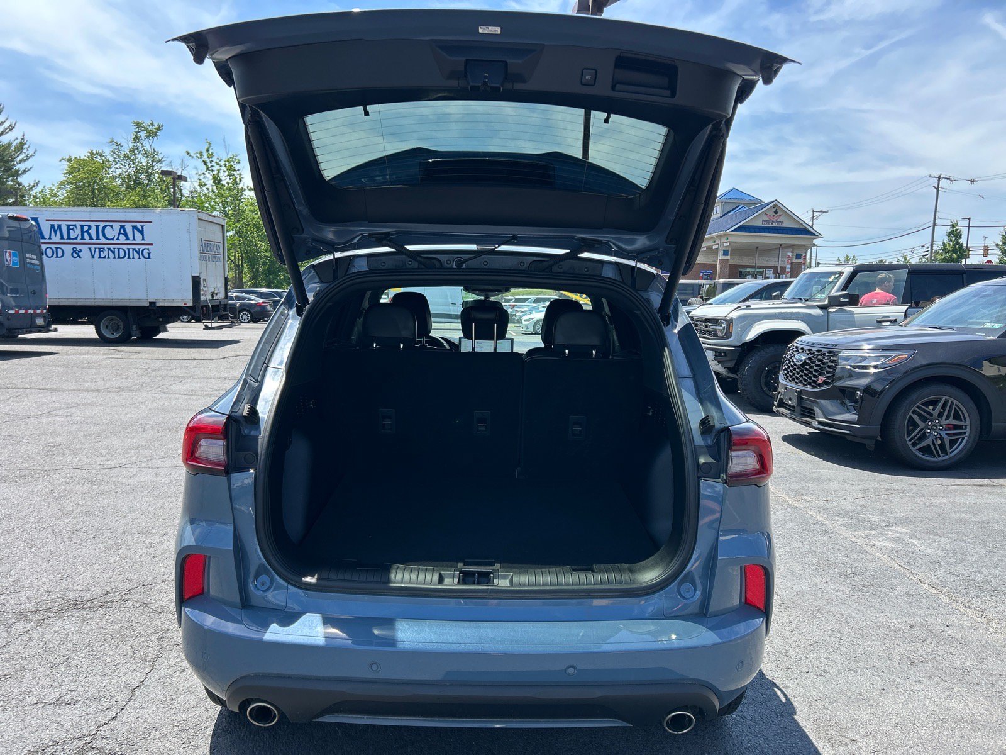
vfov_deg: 53.1
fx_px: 756
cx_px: 503
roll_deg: -2.3
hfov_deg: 67.3
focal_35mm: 26
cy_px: 378
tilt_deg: -5.4
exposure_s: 1/1449
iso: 50
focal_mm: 5.7
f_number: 1.5
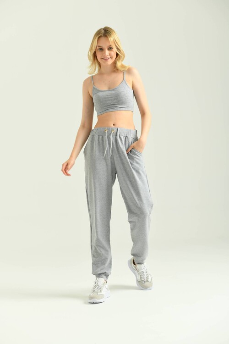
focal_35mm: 75
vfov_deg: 27.0
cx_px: 114
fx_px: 716
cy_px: 172
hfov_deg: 18.2
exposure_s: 1/160
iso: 125
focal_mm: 75
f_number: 5.6
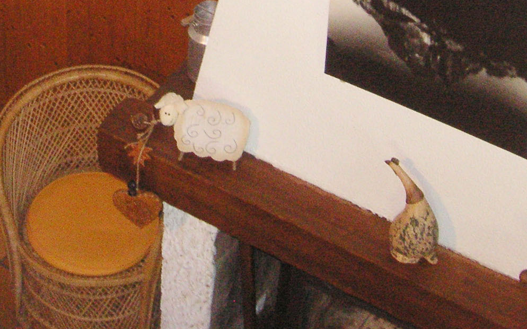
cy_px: -141
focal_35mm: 101
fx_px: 1450
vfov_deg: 12.4
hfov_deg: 20.3
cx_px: 89
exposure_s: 1/45
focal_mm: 6.1
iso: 160
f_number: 2.8
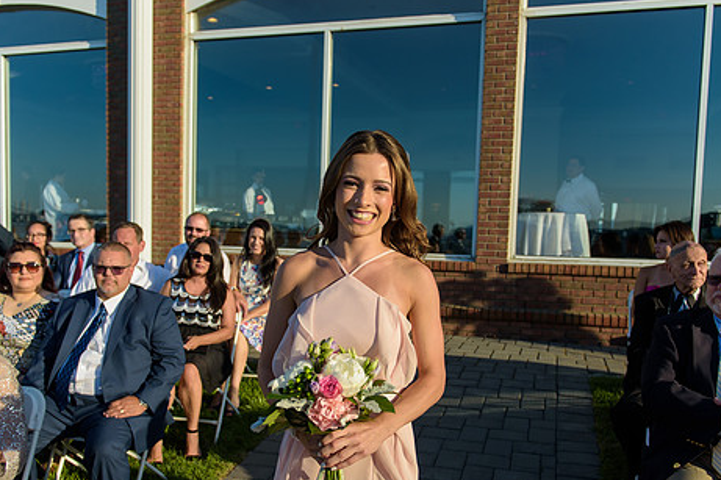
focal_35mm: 34
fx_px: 681
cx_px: 357
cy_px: 281
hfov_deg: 55.8
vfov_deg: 38.7
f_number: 3.2
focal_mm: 27
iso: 200
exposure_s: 1/1600
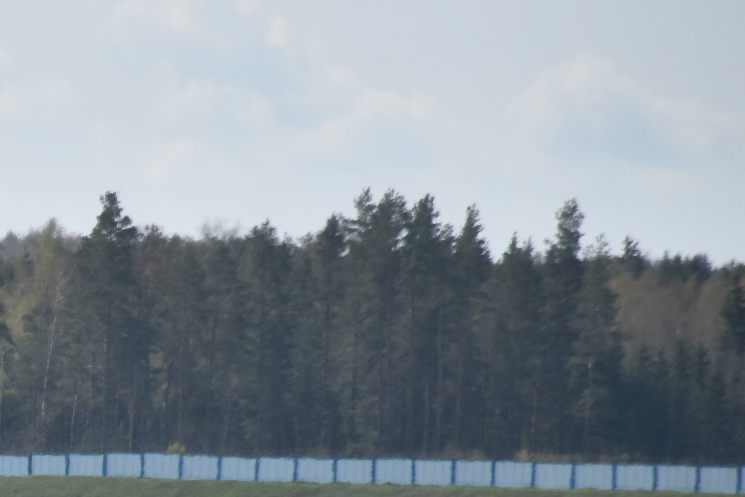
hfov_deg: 2.9
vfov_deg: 1.9
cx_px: -436
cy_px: 702
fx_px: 14630
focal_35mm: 707
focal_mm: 140
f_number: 7.1
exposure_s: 1/800
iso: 200
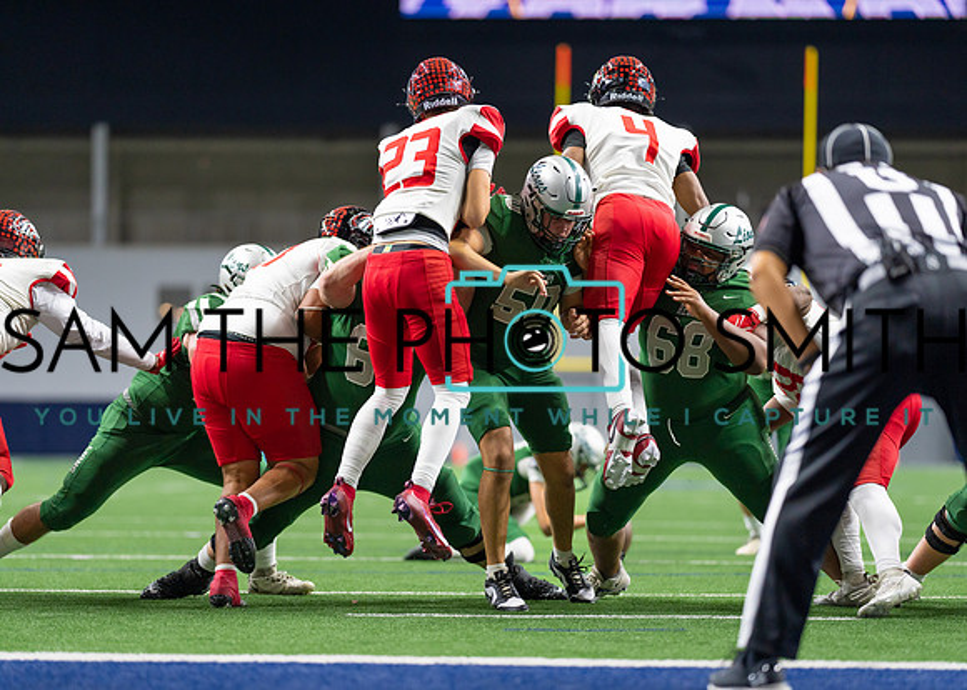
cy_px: 345
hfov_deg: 14.2
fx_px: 3884
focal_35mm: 141
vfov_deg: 10.2
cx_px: 484
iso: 800
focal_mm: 135
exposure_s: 1/1250
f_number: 1.8
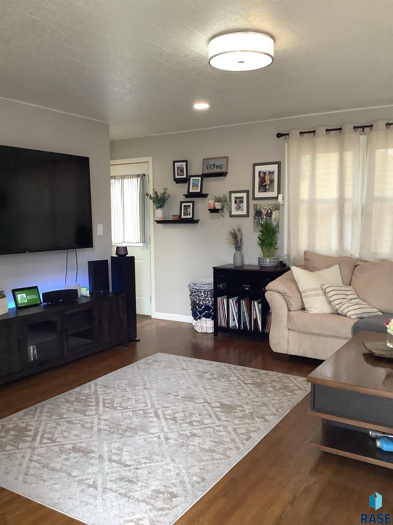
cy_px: 262
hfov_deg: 45.4
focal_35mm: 31
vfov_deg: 58.4
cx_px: 196
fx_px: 469
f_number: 2.4
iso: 200
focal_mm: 3.3
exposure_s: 1/60
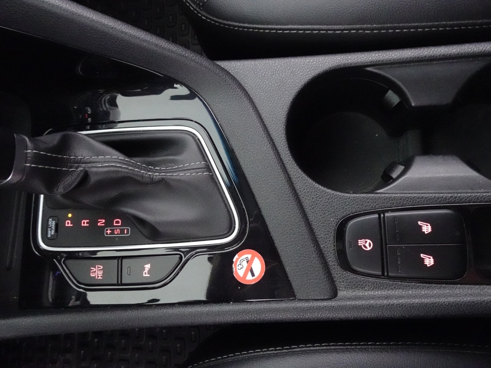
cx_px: 246
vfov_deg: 56.8
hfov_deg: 71.6
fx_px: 340
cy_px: 184
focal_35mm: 24
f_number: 3.5
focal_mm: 4.25
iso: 1600
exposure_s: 1/8
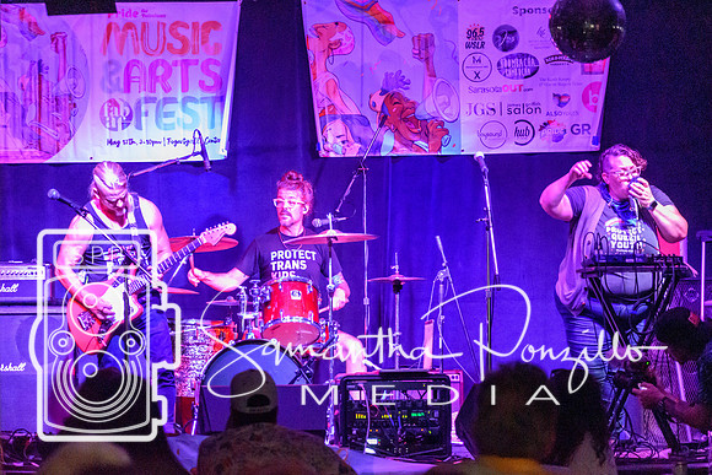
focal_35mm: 158
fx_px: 3132
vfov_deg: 8.7
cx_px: 344
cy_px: 237
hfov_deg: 13.0
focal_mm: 100
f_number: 4.8
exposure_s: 1/80
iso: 12800
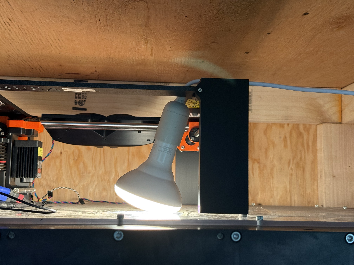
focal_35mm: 48
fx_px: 491
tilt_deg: +6.8
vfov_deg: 30.3
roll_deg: -1.1
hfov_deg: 39.7
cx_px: 177
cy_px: 132
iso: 200
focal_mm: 6.76
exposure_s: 1/60
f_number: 1.78
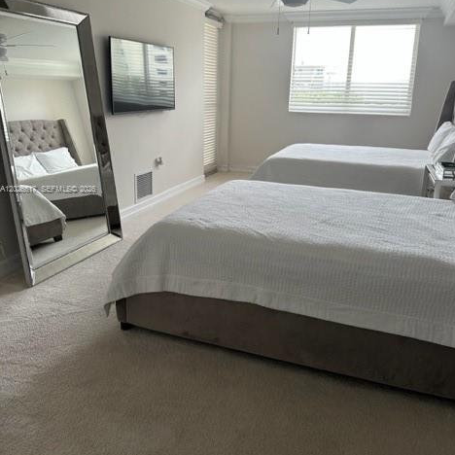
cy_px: 190
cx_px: 232
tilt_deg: -12.6
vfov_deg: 55.3
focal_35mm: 29
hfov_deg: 55.6
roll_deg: -1.3
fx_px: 431
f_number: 1.78
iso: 80
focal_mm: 6.86
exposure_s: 1/121
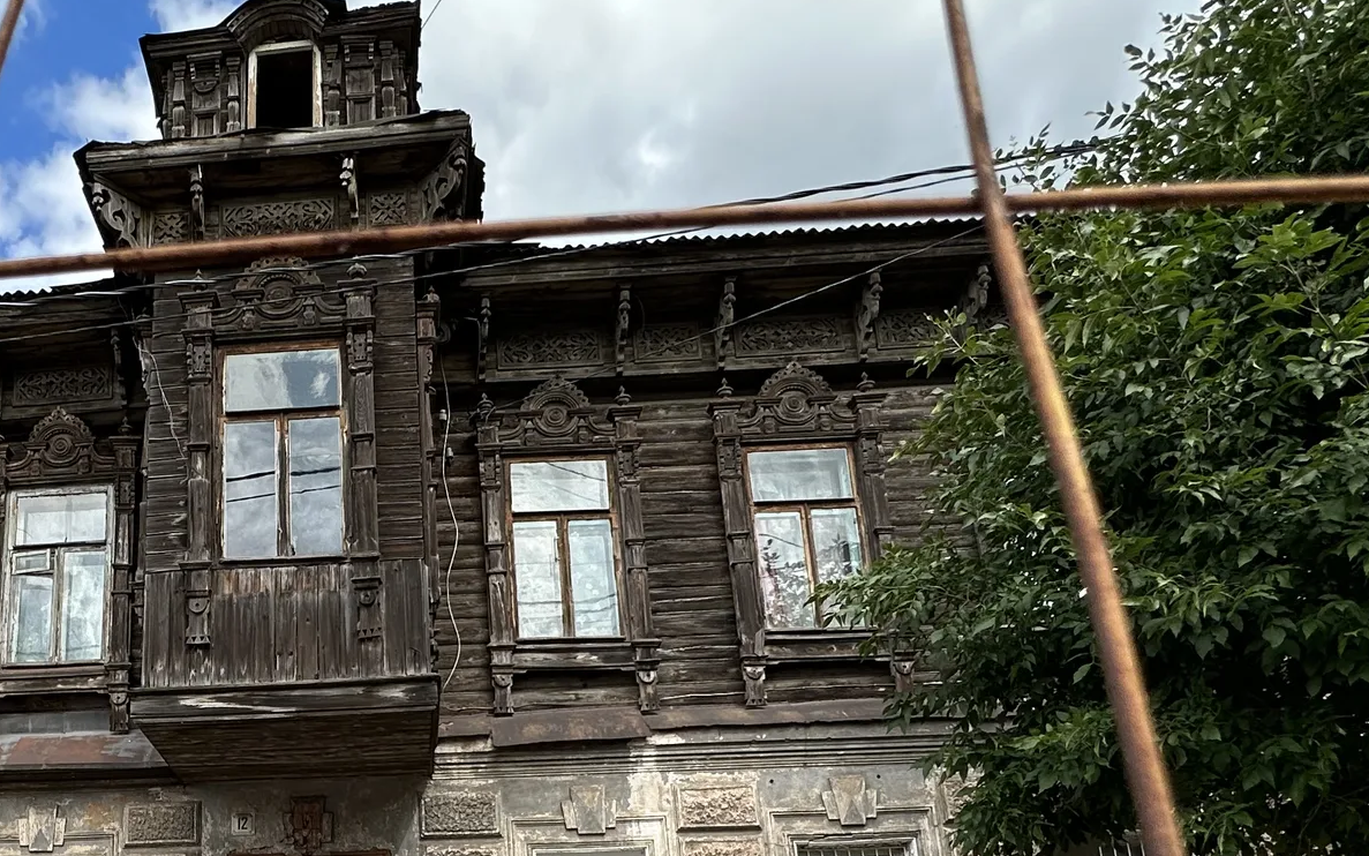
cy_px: 783
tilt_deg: +12.5
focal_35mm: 30
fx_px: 1119
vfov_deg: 38.7
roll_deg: +1.4
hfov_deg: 58.7
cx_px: 302
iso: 40
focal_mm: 2.22
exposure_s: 1/643
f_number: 2.2
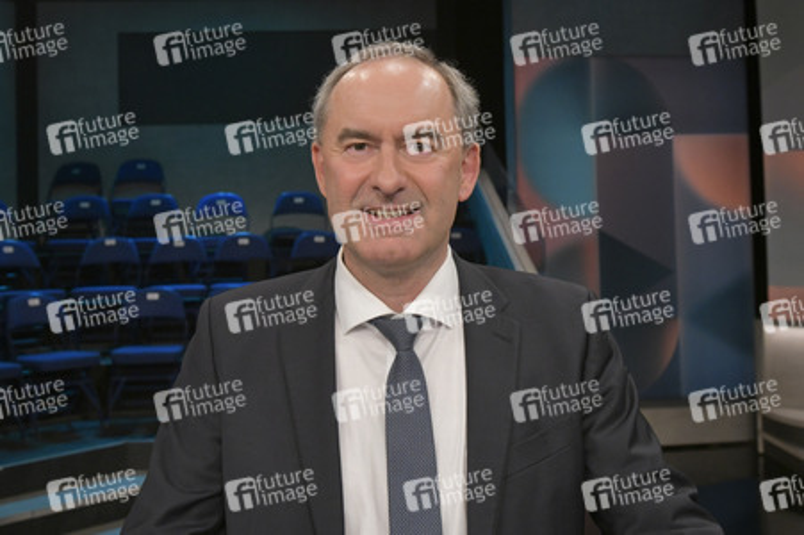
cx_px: 402
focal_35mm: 35
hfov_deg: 54.5
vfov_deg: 37.8
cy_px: 268
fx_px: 781
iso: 2500
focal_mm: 35
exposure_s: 1/200
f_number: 6.3
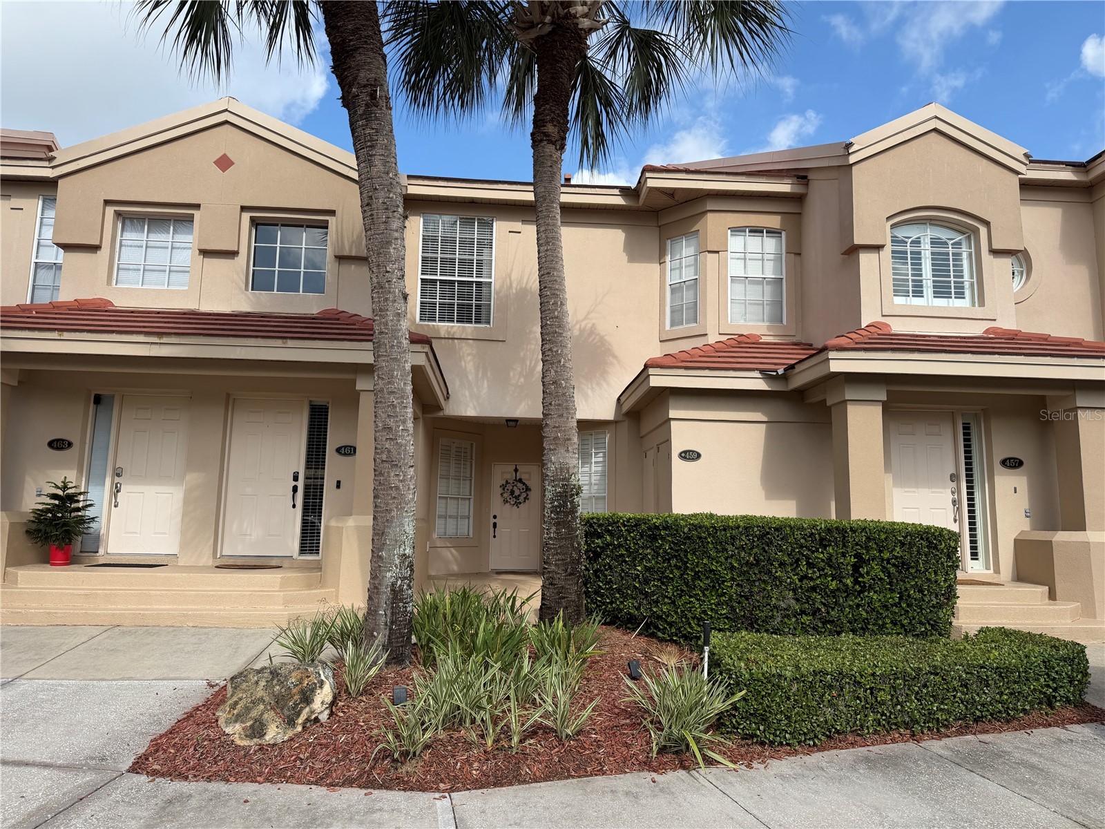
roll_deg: -1.0
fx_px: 766
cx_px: 552
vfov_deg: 56.8
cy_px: 414
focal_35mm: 24
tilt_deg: +7.9
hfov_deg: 71.6
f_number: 1.78
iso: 80
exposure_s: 1/3279
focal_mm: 6.76
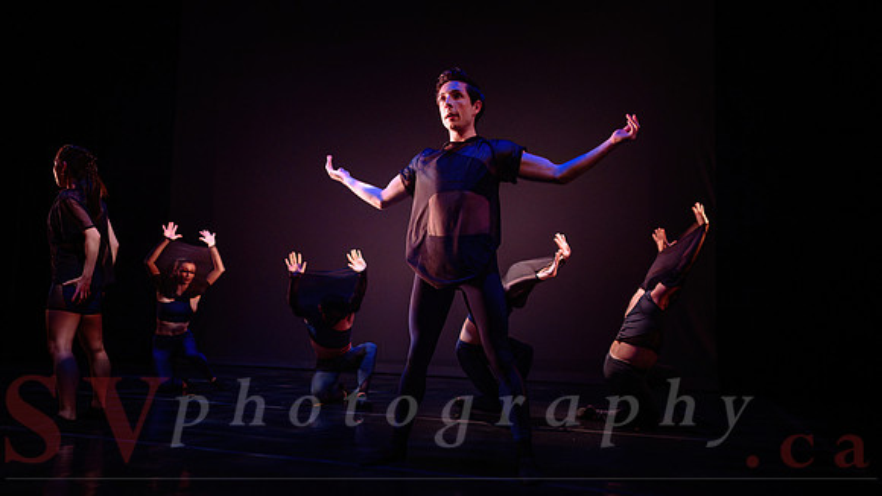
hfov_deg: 70.3
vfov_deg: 43.0
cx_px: 462
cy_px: 302
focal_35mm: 27
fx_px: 626
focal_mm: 24
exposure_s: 1/160
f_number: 1.4
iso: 1000
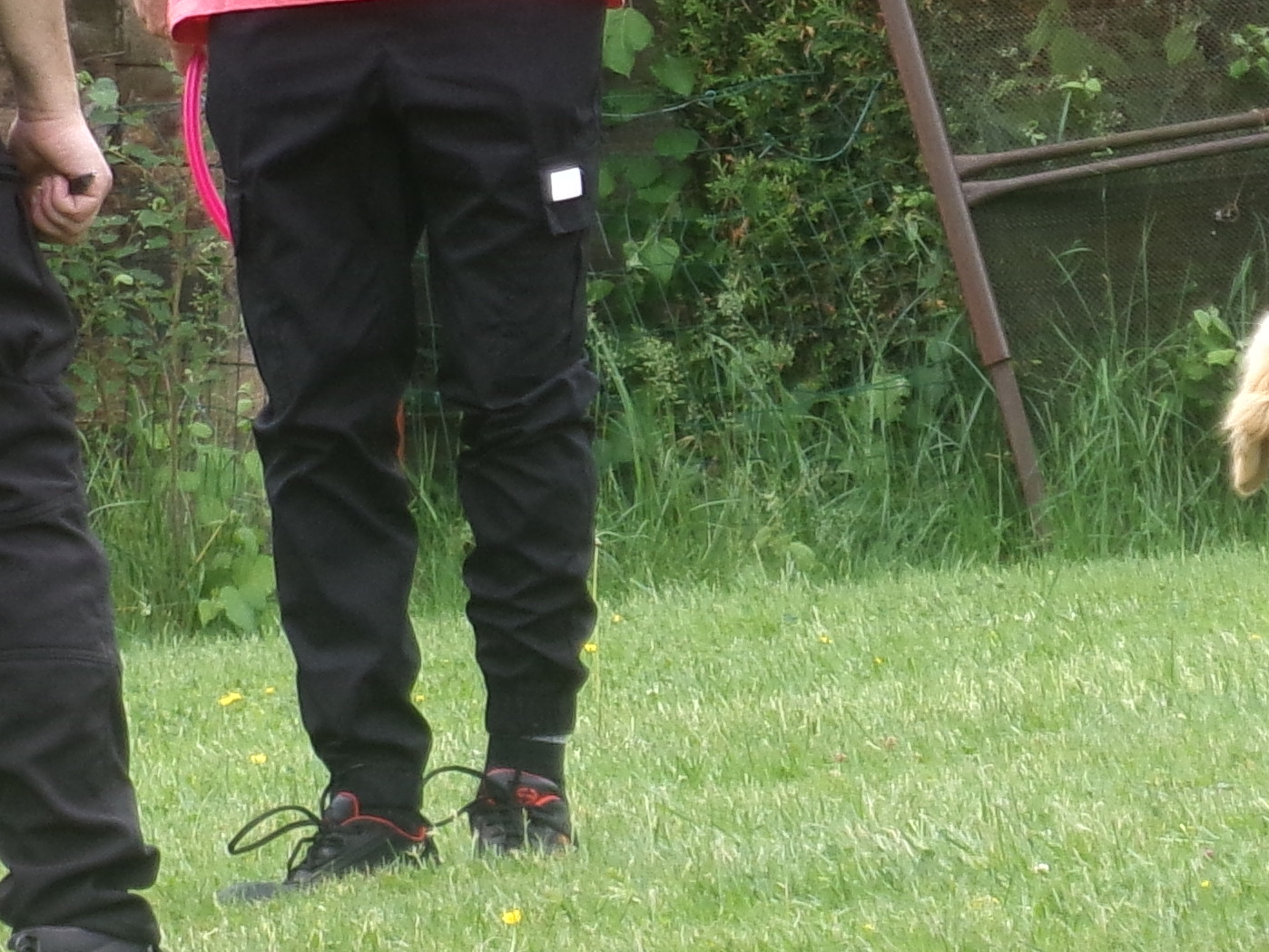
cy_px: 182
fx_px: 26949
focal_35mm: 735
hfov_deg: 2.7
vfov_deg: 2.0
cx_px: 980
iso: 100
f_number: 5.9
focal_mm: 40.1
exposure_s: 1/110
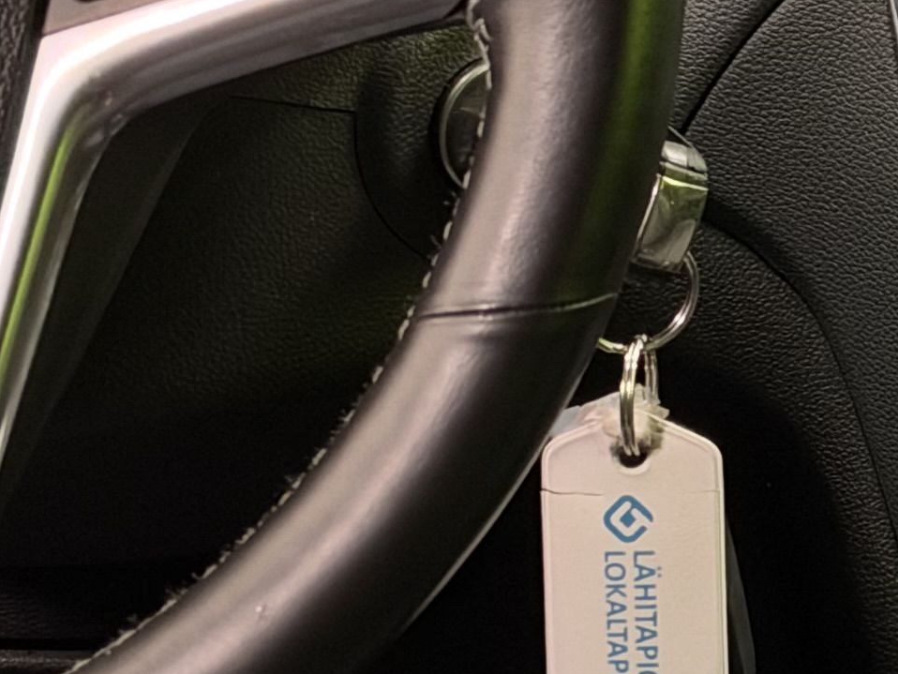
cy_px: 407
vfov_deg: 7.4
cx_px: 1454
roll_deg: -0.9
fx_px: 5242
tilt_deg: -23.6
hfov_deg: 9.4
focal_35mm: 202
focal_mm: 6.93
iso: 200
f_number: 1.48
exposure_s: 1/33
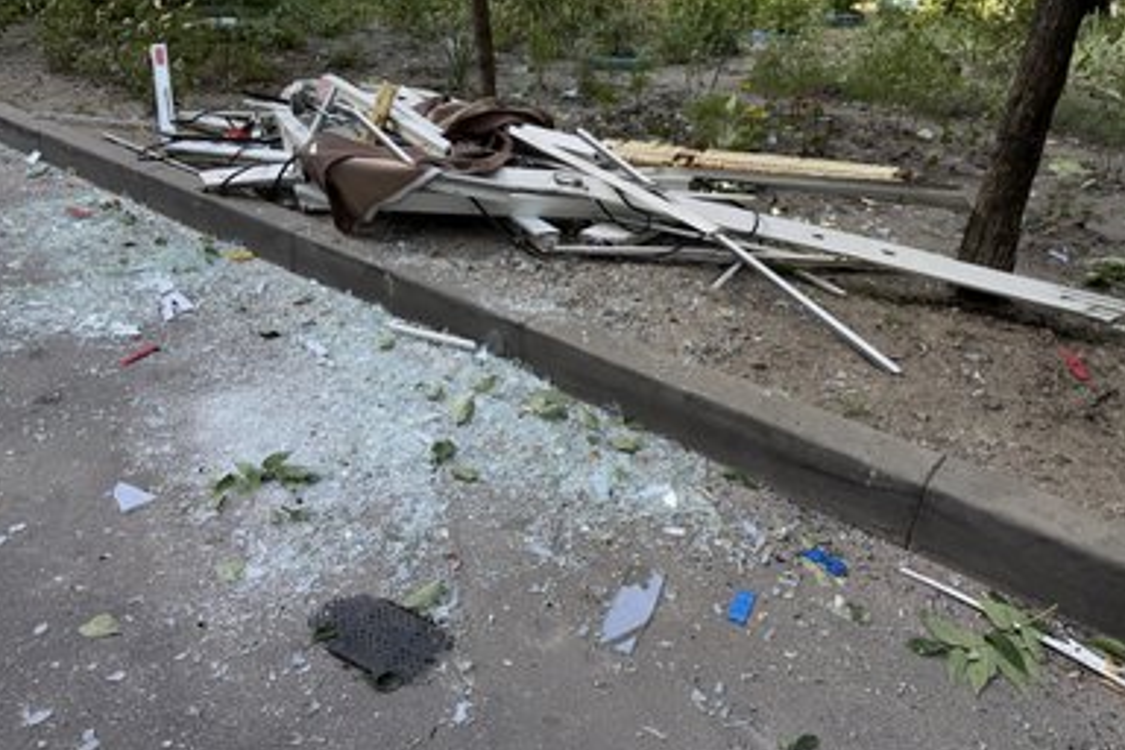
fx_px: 812
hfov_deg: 69.4
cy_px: 328
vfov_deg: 49.4
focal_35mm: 26
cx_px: 565
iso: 80
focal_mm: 6.76
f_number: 1.78
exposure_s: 1/467
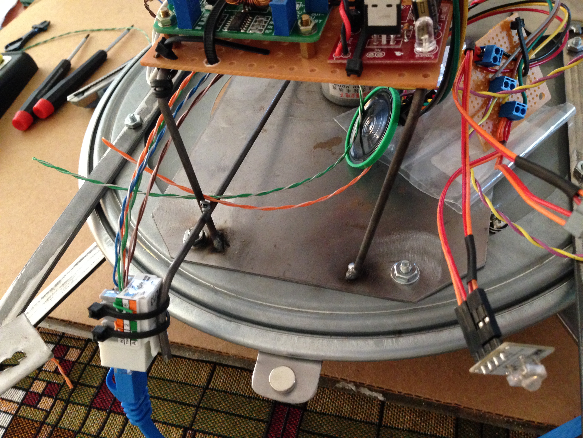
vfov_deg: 42.9
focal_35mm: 33
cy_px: 219
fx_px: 556
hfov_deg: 55.4
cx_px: 292
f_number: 2.4
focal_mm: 4.12
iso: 400
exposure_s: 1/17
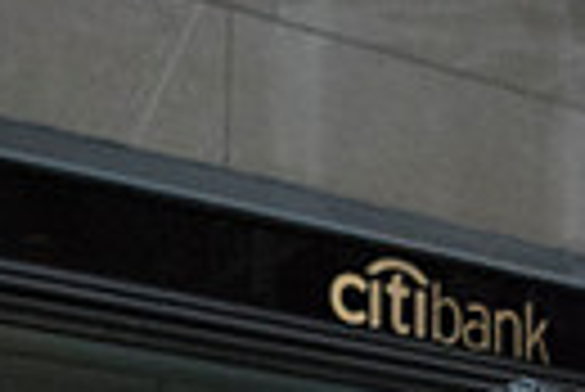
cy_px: 854
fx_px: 1741
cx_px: 279
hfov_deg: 19.1
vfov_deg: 11.3
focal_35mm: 107
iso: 10000
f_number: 2.8
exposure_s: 1/2500
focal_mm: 24
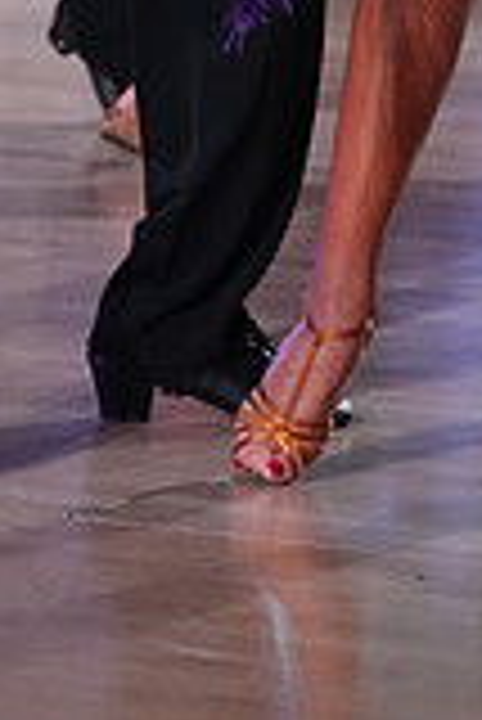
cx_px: 358
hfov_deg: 4.4
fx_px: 6332
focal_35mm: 316
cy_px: -576
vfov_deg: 6.4
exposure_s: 1/500
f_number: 4
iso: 3200
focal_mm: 87
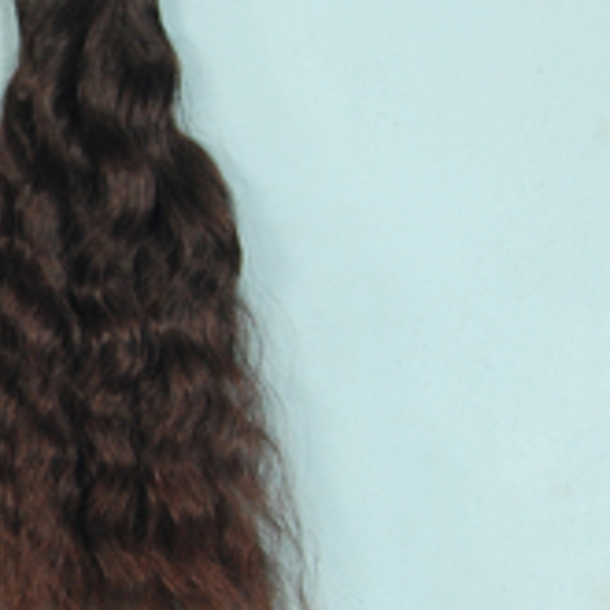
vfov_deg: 12.9
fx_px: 2697
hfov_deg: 12.3
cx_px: -311
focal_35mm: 135
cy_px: 377
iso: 400
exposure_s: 1/125
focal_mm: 35
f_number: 8
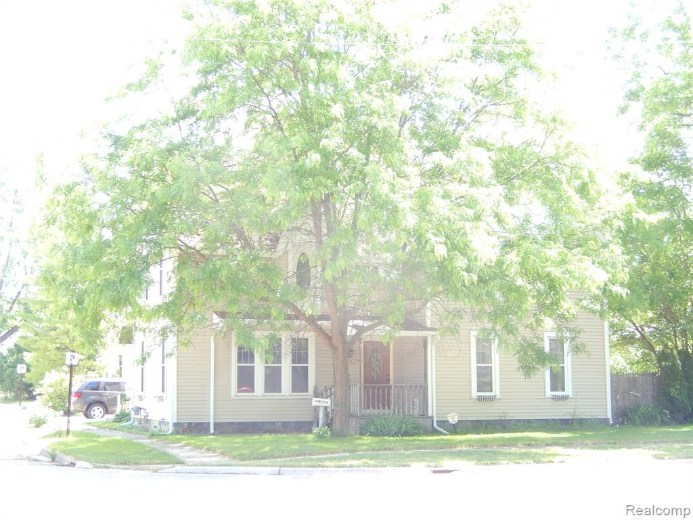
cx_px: 346
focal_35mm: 58
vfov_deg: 25.2
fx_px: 1161
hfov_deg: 33.2
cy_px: 260
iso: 125
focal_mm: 10.4
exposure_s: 1/40
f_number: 4.6
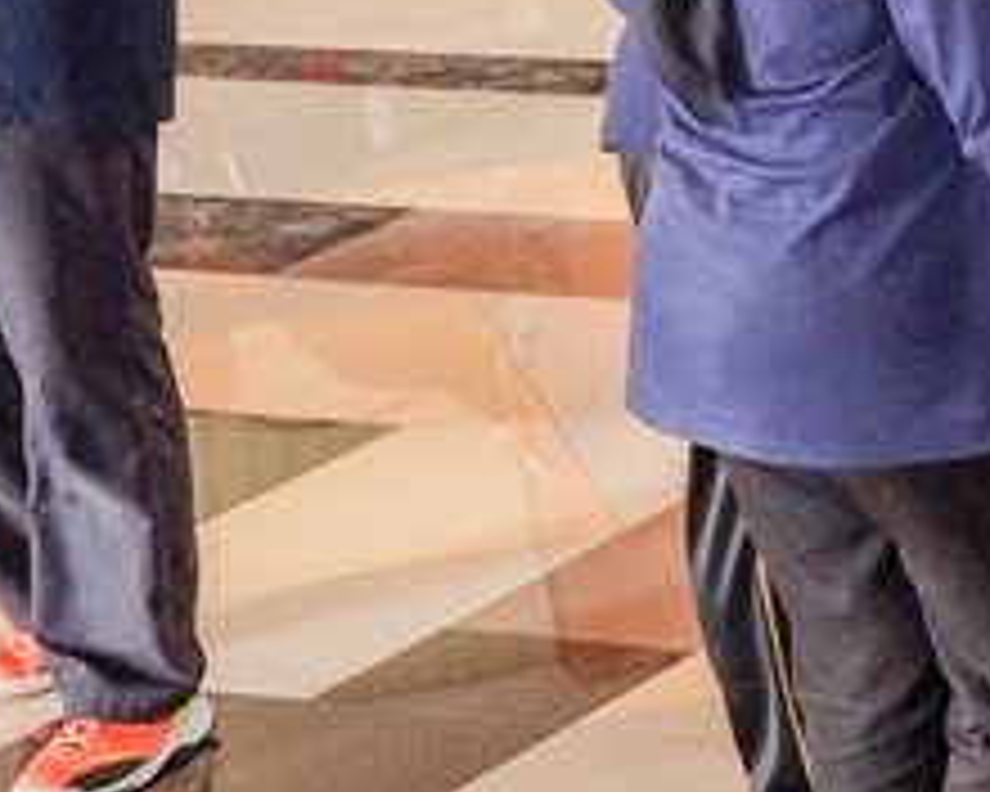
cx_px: 1750
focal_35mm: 215
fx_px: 6300
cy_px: -189
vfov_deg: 7.1
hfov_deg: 8.6
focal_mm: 37.1
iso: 3200
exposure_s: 1/30
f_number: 5.6
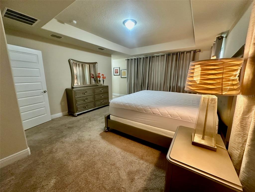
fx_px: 103
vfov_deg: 85.7
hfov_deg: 102.1
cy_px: 96
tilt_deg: -10.1
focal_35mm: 14
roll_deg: +0.1
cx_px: 128
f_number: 2.2
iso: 640
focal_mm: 2.22
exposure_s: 1/60
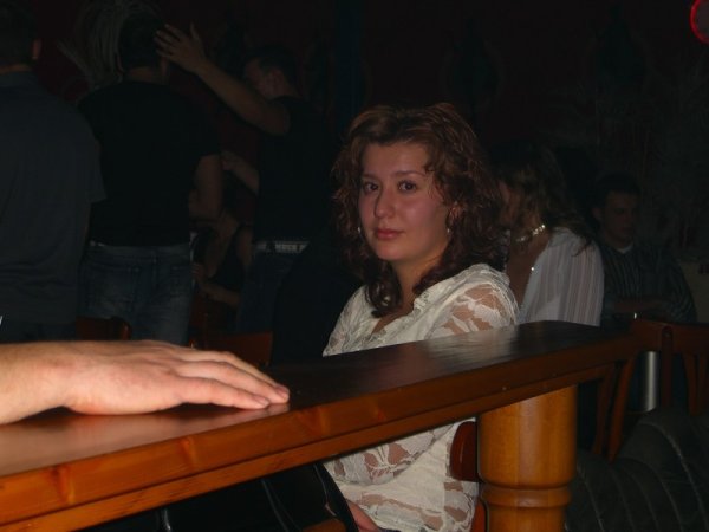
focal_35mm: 68
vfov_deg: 21.6
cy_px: 266
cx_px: 354
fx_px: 1393
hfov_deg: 28.6
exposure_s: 1/250
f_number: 4
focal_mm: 14.2
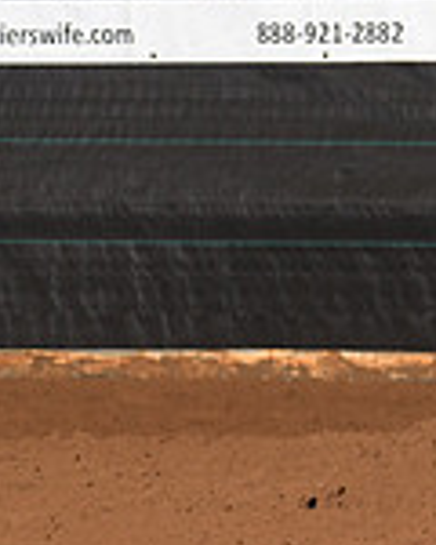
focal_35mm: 798
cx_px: 1039
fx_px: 12872
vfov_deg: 2.4
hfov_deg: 1.9
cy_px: 194
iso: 1000
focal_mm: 220
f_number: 5.6
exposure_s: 1/250
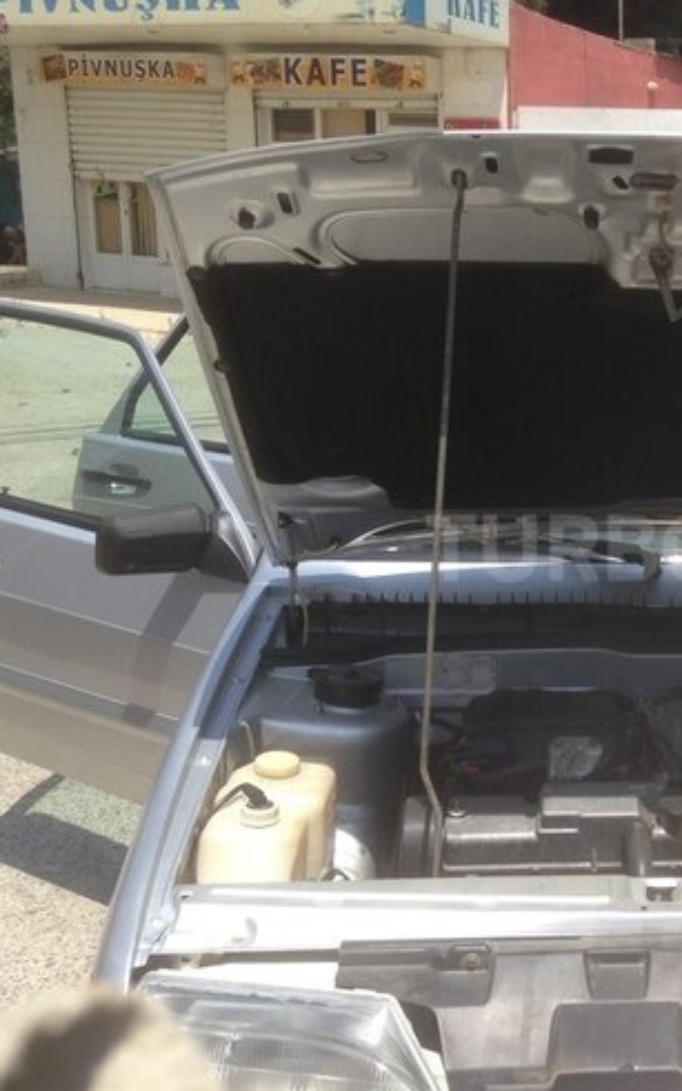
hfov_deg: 26.2
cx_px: 653
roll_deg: -1.5
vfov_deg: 42.6
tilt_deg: -15.0
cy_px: 548
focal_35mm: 47
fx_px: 1397
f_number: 2.4
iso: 50
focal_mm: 4.12
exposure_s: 1/1063
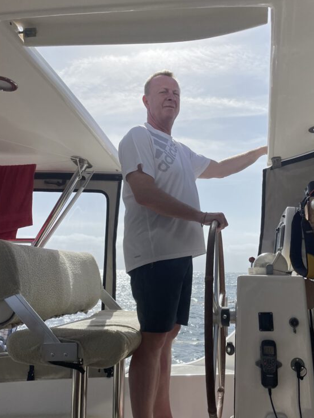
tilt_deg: +14.6
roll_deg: -3.1
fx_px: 435
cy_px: 202
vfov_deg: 51.3
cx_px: 192
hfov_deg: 39.5
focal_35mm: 36
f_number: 1.6
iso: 32
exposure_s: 1/8403
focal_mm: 4.2
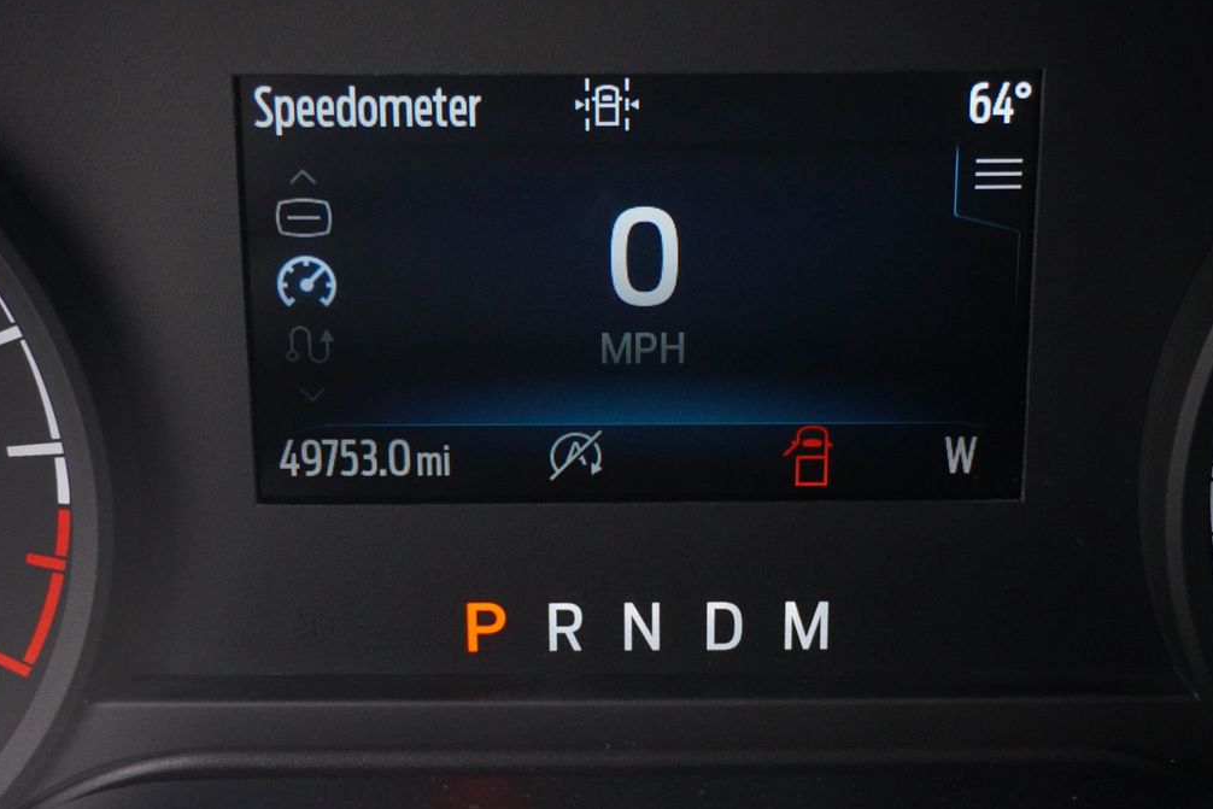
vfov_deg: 24.6
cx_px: 604
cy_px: 399
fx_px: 1853
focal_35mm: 55
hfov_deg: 36.2
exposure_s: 1/800
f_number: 5.6
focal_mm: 36
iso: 3200
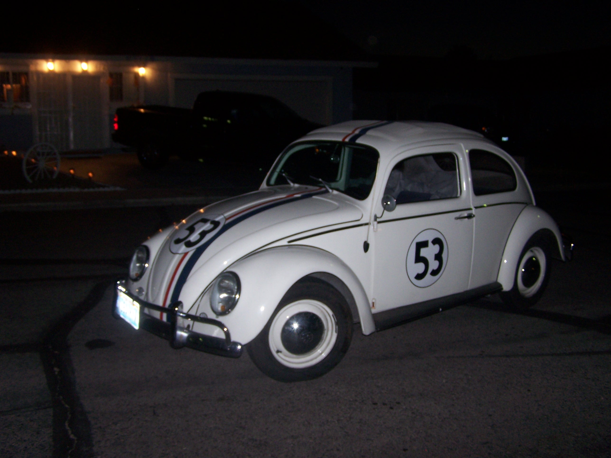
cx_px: 306
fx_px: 671
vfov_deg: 37.7
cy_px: 229
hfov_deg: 49.0
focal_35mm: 38
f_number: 2.8
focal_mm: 6.3
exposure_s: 1/15
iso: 140
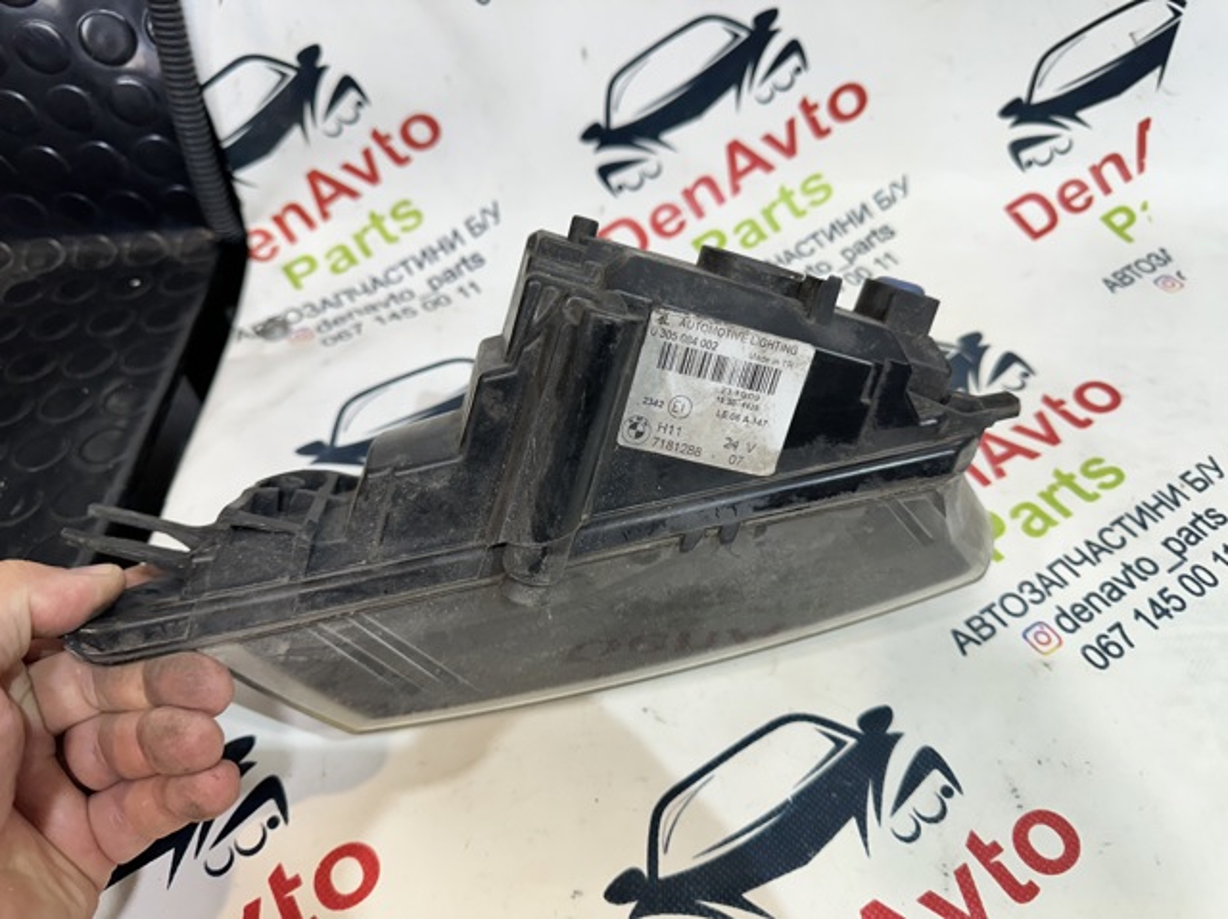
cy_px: 460
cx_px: 614
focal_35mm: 24
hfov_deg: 71.6
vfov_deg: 56.8
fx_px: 851
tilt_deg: -47.7
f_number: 1.78
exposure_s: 1/100
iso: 125
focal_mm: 6.86
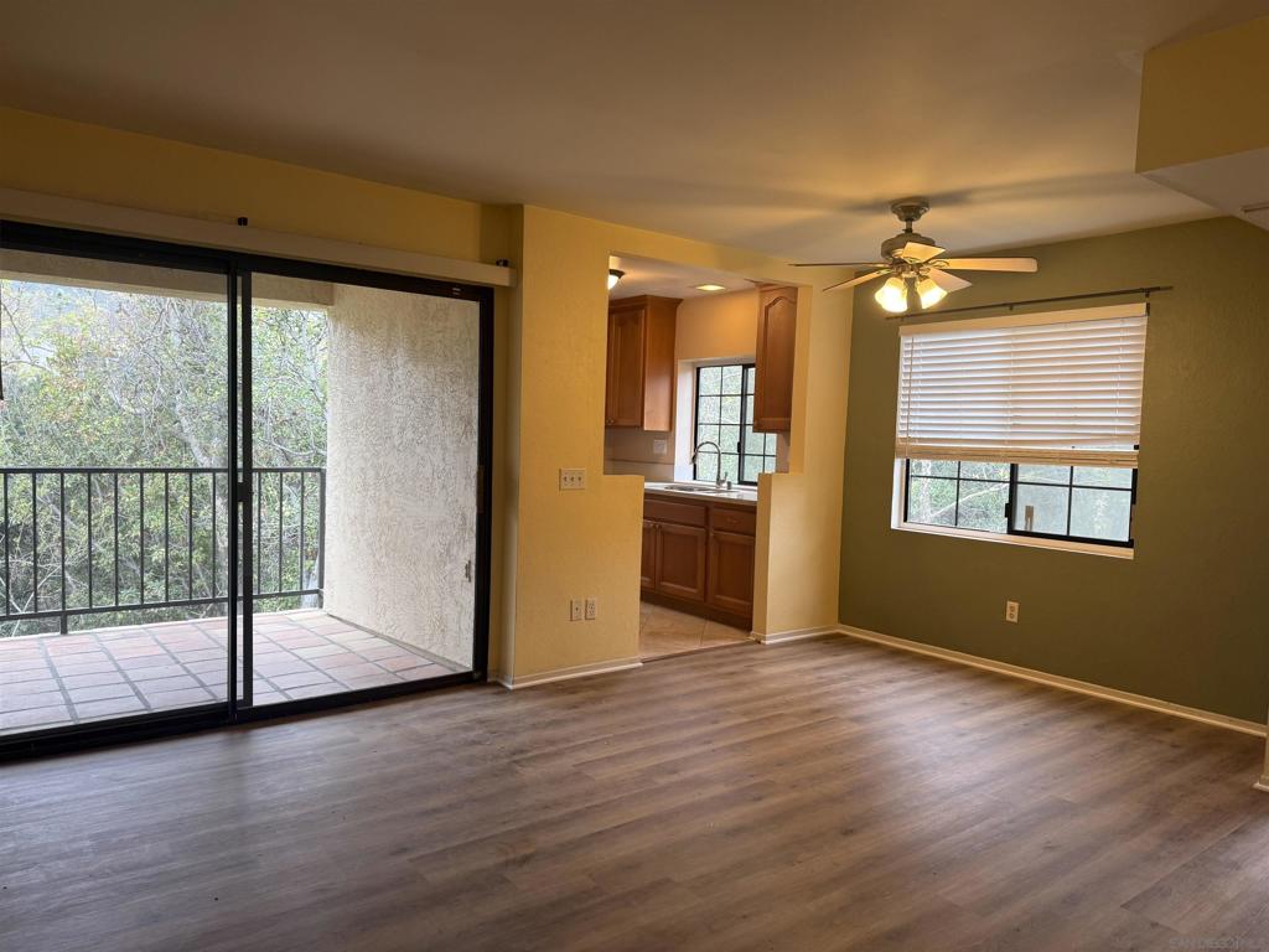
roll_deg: -1.8
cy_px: 476
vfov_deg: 56.8
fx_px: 880
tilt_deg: -3.1
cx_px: 634
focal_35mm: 24
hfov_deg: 71.6
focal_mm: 6.76
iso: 100
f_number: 1.78
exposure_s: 1/60
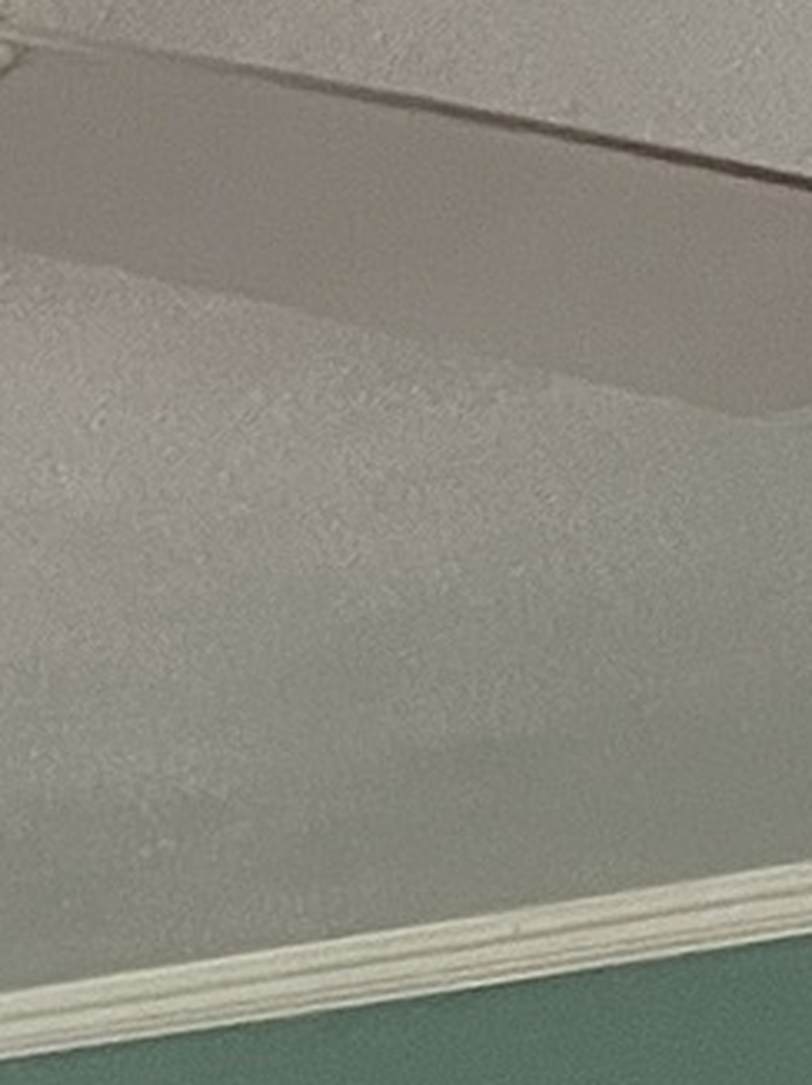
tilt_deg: -10.2
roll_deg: -0.6
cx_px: -1324
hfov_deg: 7.4
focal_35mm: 184
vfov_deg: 8.9
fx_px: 5762
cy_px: 3205
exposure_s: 1/60
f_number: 1.6
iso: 320
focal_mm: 5.1
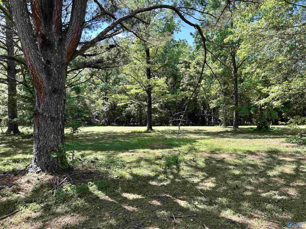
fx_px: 230
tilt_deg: +1.5
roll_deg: +1.2
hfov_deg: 67.3
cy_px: 114
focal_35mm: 26
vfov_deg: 53.1
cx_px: 153
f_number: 1.5
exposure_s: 1/513
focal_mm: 5.7
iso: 50
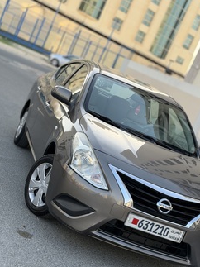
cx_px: 124
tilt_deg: -7.2
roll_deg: -24.9
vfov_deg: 28.5
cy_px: 148
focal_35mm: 68
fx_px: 524
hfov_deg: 21.6
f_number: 1.78
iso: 64
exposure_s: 1/1203
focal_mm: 6.76
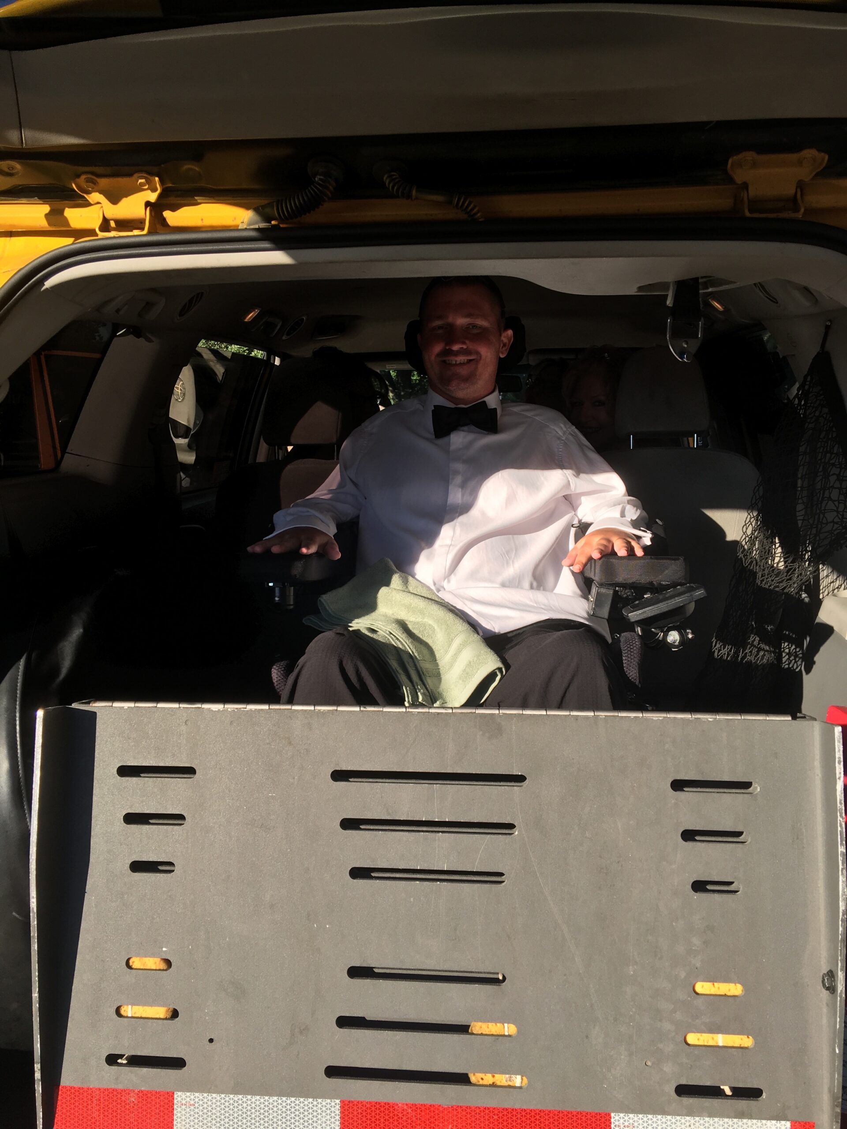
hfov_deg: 48.2
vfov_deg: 61.7
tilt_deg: -8.4
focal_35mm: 29
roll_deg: -0.1
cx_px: 424
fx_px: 946
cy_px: 564
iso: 25
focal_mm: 4.15
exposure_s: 1/818
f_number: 2.2
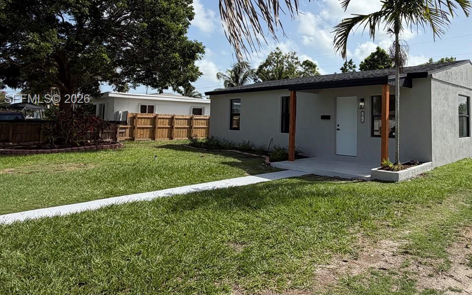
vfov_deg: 48.5
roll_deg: -0.6
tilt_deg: +3.9
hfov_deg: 69.4
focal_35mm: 25
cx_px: 333
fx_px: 322
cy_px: 100
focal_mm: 2.22
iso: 20
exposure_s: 1/1017
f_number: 2.2
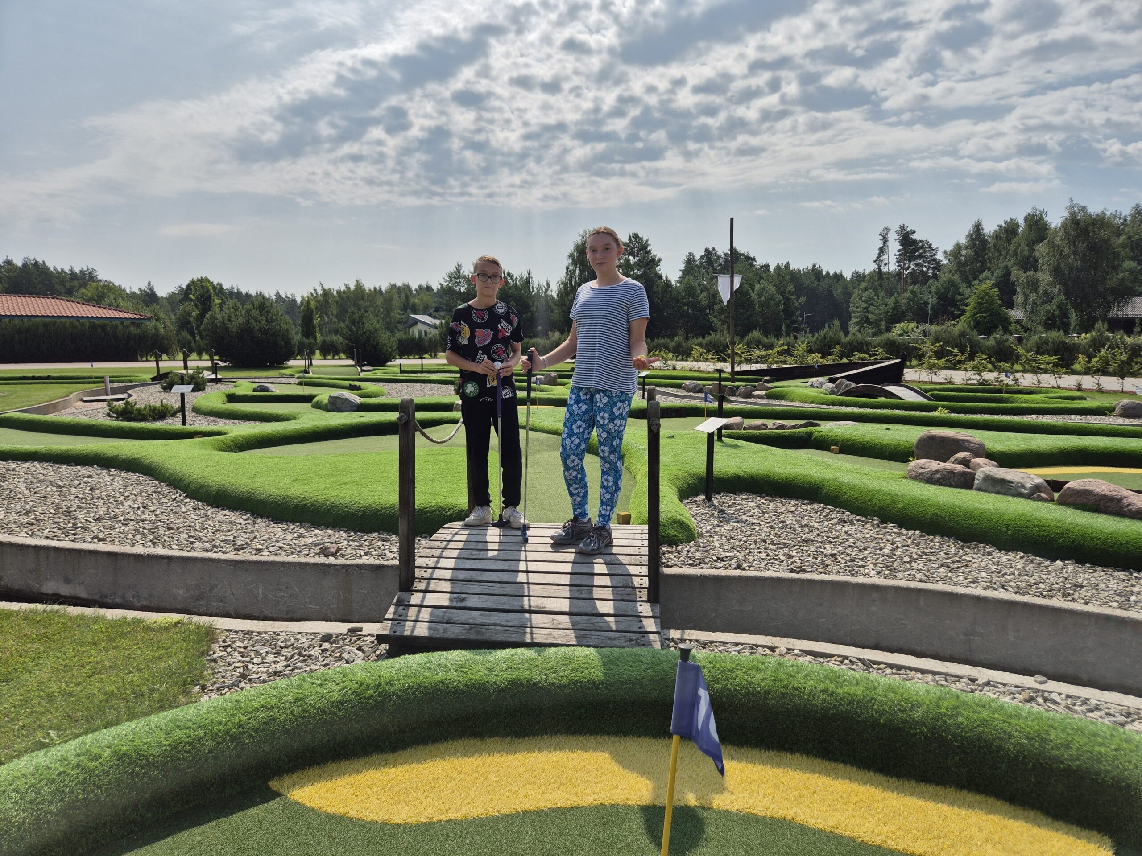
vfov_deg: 58.9
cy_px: 428
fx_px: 759
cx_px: 571
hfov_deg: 73.9
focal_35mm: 23
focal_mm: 5.4
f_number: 1.8
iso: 25
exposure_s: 1/3712
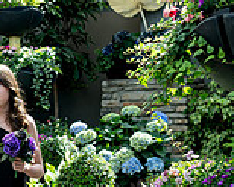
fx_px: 685
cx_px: -93
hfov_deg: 17.8
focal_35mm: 99
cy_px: 192
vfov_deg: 15.2
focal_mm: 28
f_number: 2.8
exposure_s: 1/320
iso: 160
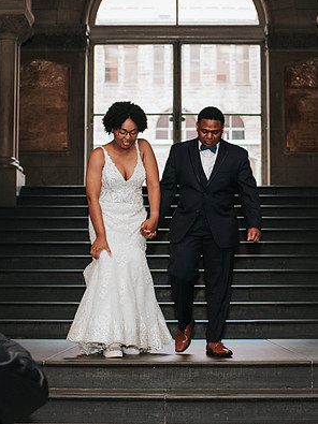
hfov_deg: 19.6
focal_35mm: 75
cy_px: 222
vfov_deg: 26.0
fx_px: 919
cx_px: 172
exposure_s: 1/125
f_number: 3.2
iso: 1000
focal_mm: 35
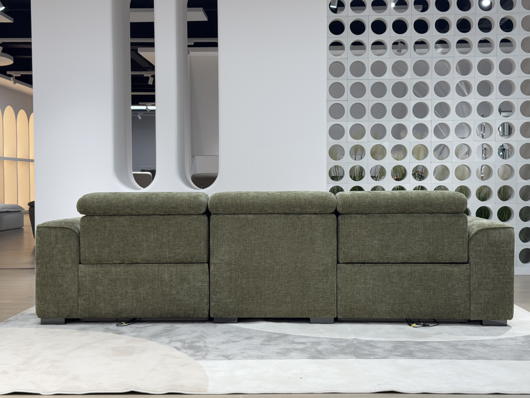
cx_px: 265
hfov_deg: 39.7
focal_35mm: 48
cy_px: 199
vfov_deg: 30.3
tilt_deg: -1.3
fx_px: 735
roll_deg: +0.6
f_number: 1.78
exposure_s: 1/100
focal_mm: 6.76
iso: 80
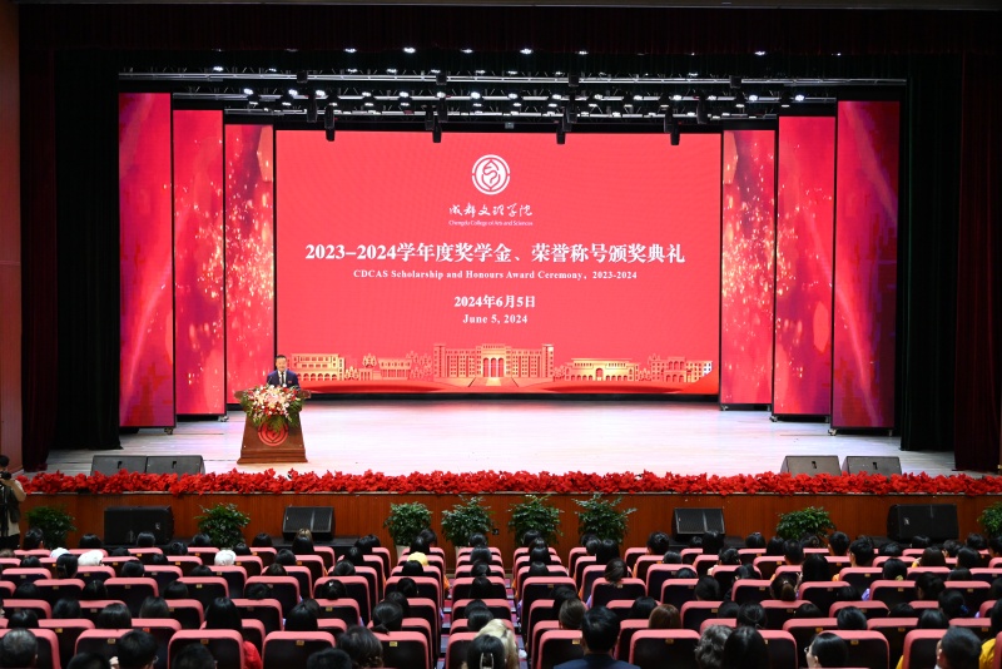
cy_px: 334
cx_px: 501
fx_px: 1225
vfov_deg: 30.5
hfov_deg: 44.5
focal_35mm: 44
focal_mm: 44
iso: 4000
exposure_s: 1/100
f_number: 5.3
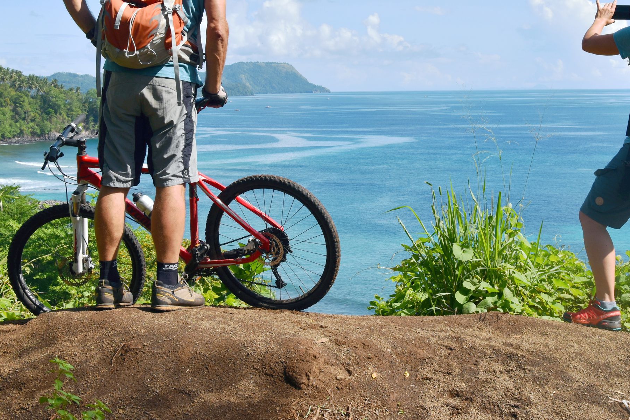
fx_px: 1137
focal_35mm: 65
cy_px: 81
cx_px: 377
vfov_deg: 20.7
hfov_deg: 30.9
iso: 200
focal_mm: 26
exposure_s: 1/400
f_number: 10
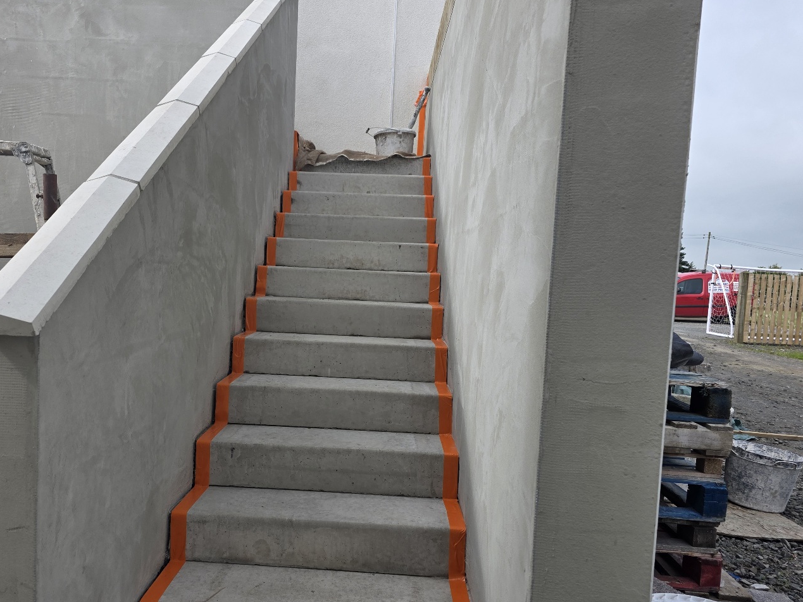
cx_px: 347
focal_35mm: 29
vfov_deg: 48.2
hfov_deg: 61.4
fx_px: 673
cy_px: 321
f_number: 1.7
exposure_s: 1/5000
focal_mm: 6.3
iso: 80
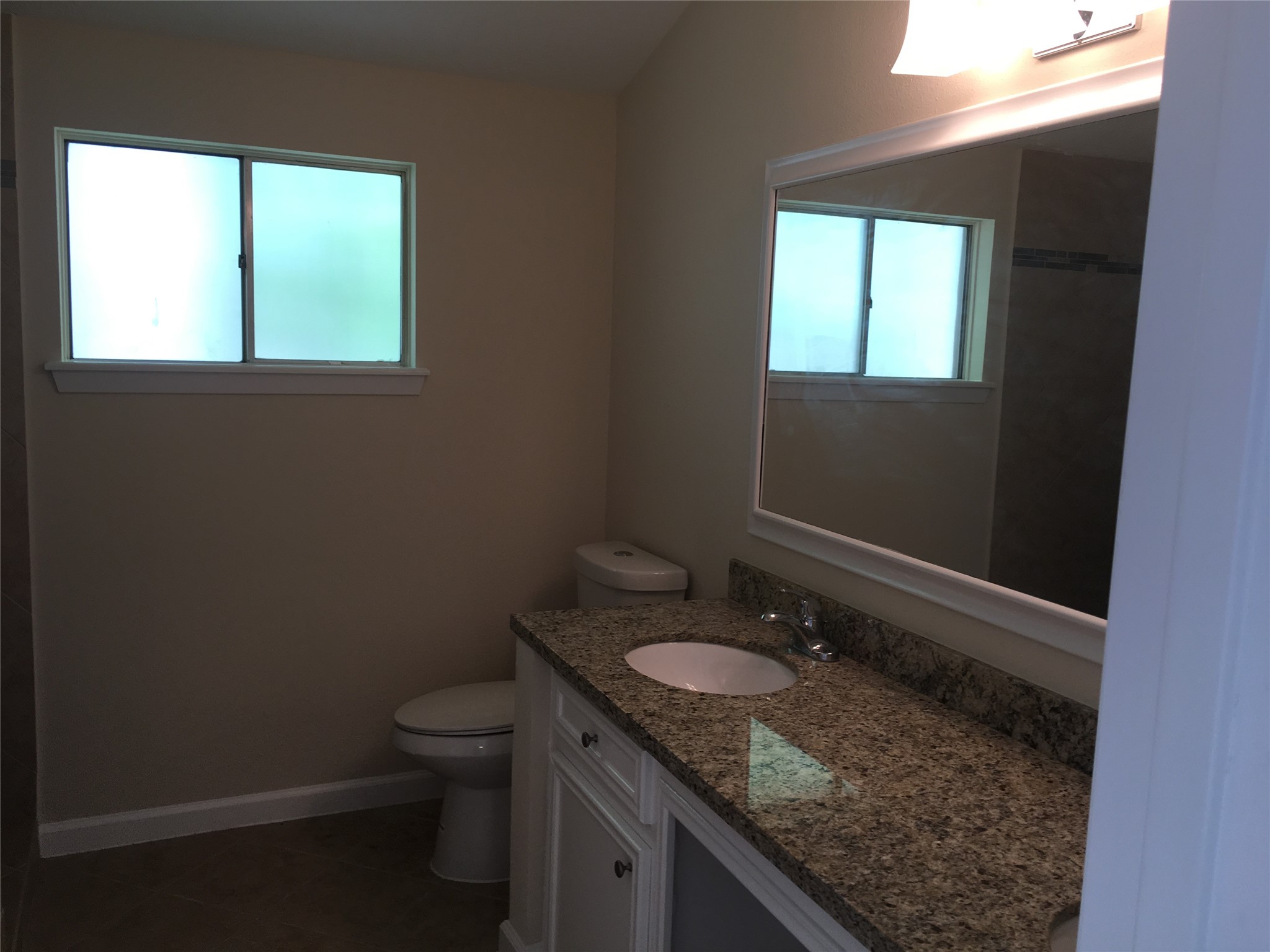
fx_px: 1064
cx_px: 635
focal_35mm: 29
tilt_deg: -6.5
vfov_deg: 48.2
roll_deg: -2.0
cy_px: 476
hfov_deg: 61.7
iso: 32
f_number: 2.2
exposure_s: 1/60
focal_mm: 4.15
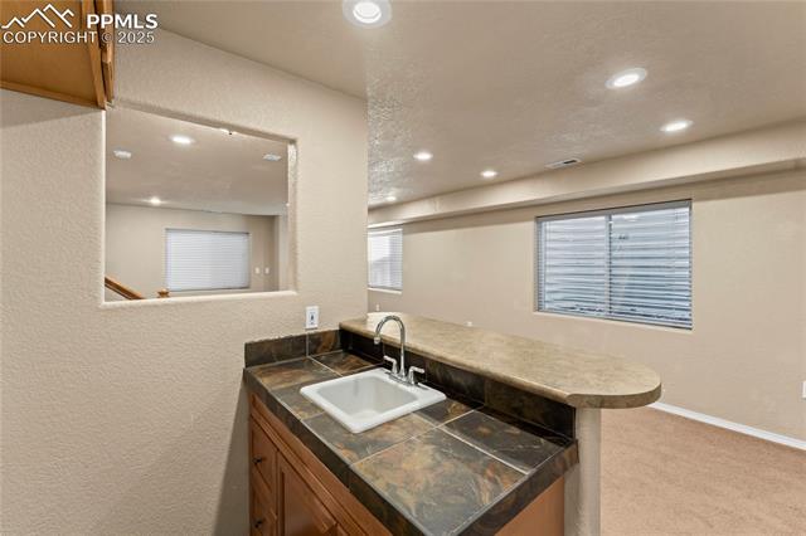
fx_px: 333
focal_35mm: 15
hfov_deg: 100.8
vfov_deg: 77.6
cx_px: 403
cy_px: 268
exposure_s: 1/1.25
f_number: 8
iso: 500
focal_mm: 14.9
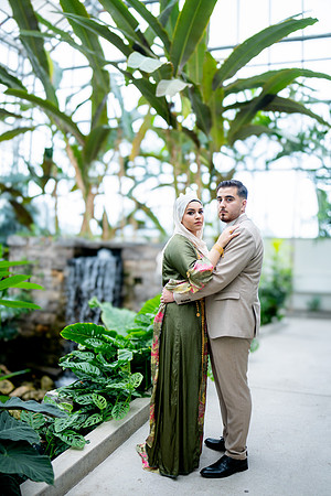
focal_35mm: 35
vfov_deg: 54.4
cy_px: 248
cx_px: 166
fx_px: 483
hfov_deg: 37.9
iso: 200
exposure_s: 1/800
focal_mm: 35
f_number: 1.2
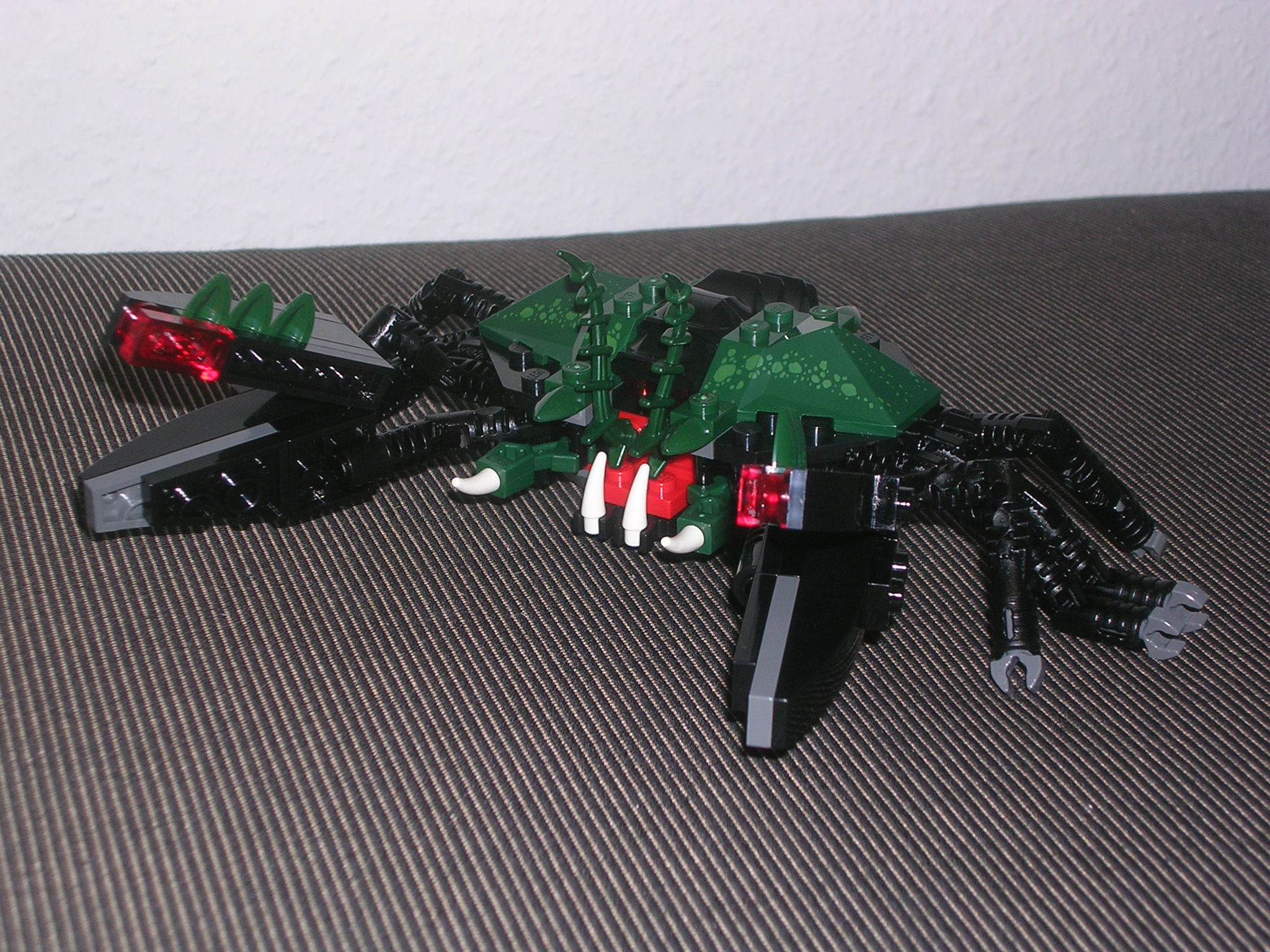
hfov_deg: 25.7
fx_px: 2788
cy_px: 476
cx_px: 635
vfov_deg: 19.4
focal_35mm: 76
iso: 50
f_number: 3.9
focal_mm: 11.5
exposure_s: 1/60.1
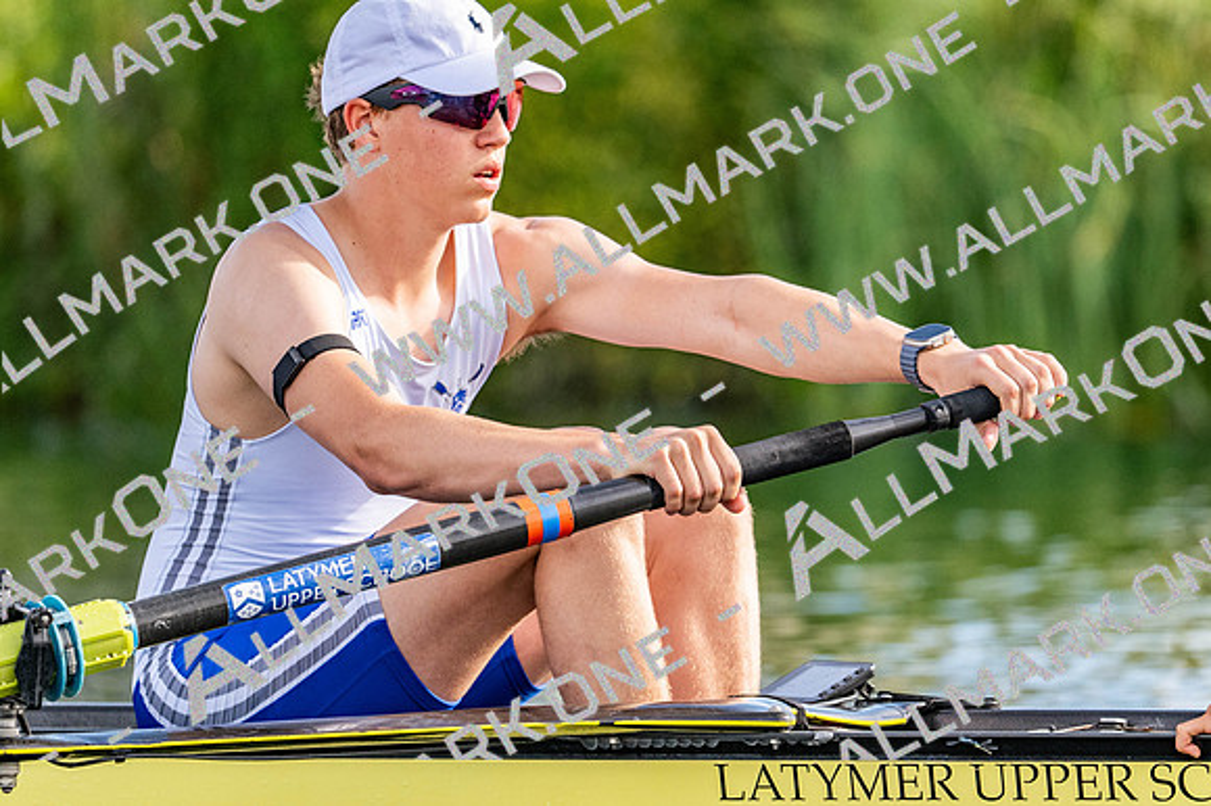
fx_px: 20171
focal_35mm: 600
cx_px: 606
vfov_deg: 2.3
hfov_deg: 3.4
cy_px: 403
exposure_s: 1/2500
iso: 900
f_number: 4.5
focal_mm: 400
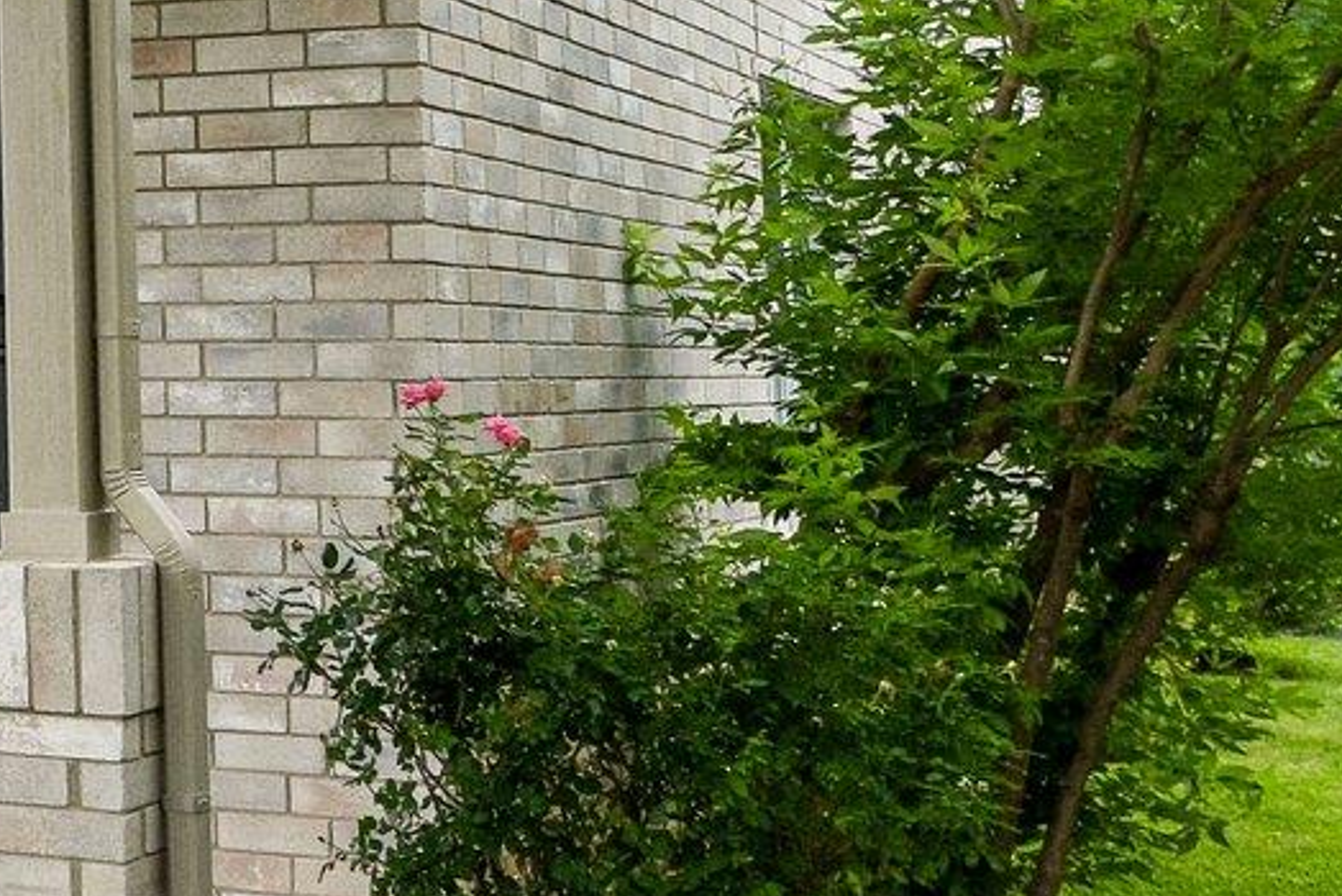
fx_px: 3058
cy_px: -132
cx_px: -656
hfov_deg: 21.1
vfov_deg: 16.1
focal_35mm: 82
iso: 400
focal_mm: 14
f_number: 8
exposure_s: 1/80
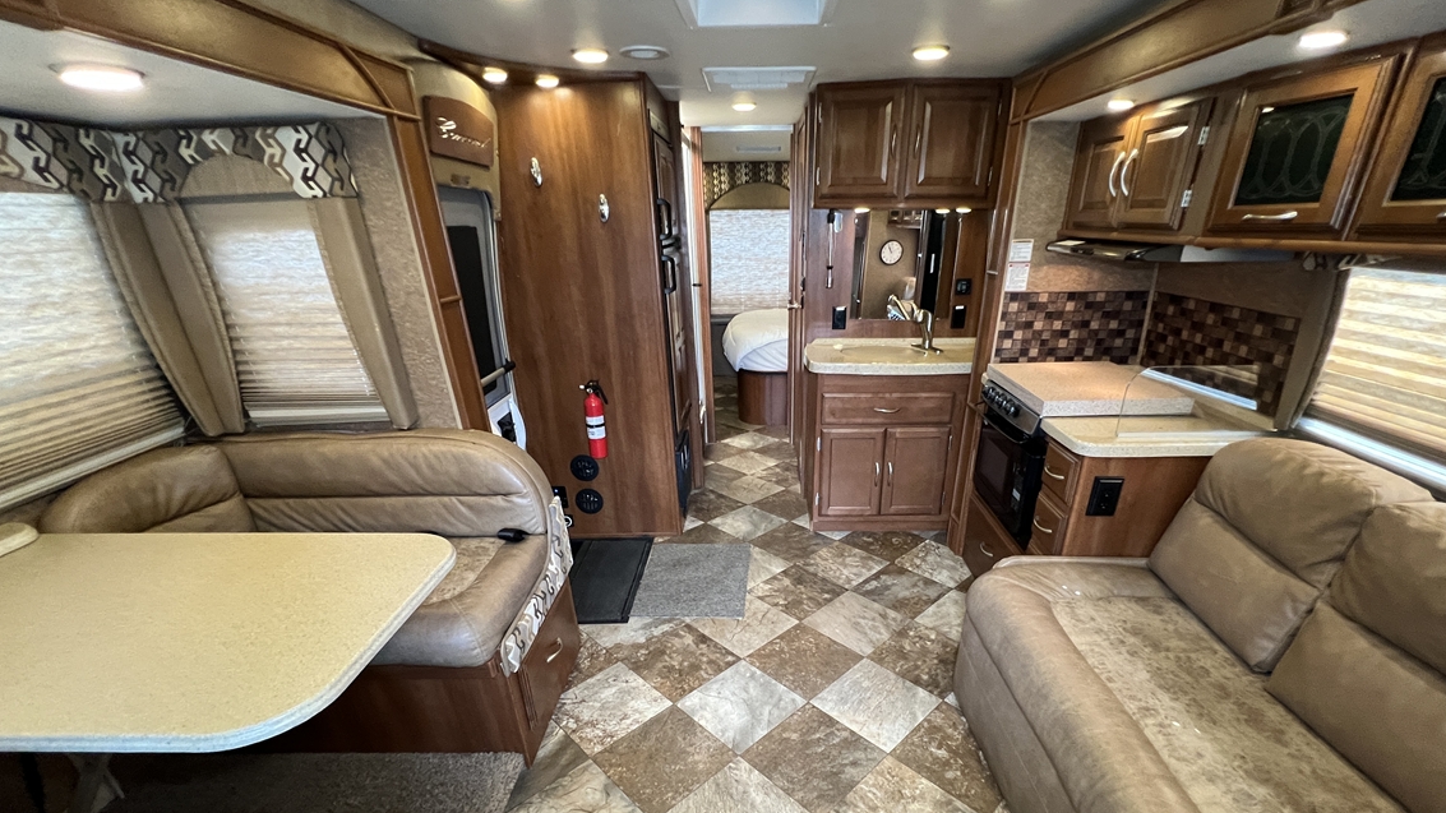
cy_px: 523
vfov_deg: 69.0
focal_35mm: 15
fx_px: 575
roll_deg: -0.5
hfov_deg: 102.9
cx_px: 763
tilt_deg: -27.2
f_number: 1.8
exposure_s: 1/60
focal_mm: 1.57
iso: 320
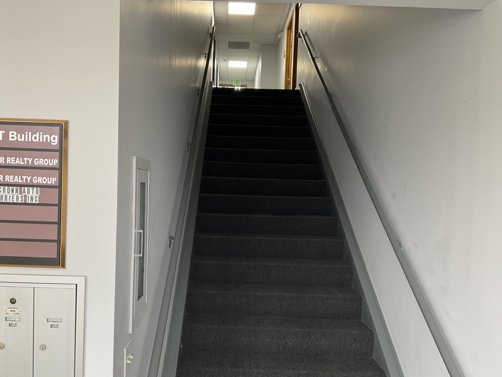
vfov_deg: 44.1
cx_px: 233
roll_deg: -1.9
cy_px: 205
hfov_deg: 56.8
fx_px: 464
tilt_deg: -3.2
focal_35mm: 32
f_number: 1.8
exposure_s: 1/71
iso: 64
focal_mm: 3
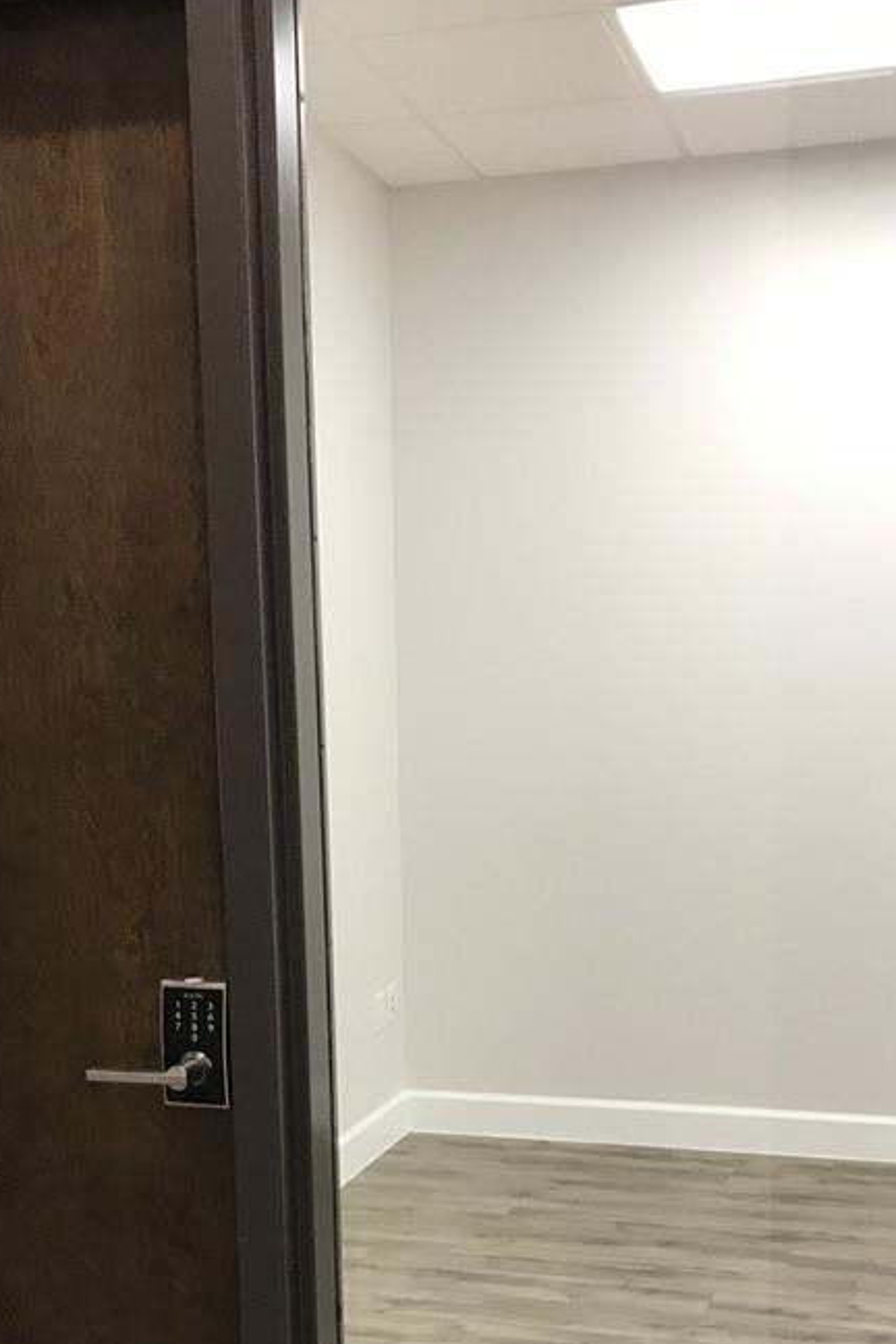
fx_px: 1717
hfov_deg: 29.2
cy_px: 977
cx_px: 467
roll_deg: +1.5
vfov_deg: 41.7
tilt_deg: -9.8
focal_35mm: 46
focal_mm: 3.99
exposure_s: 1/30
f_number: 1.8
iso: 40
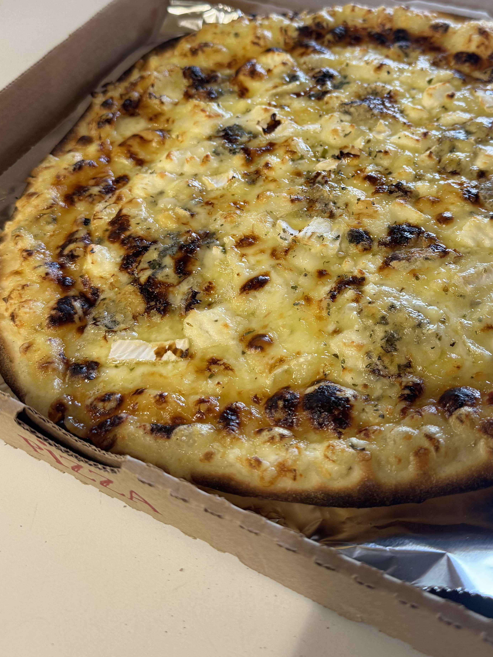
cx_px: 332
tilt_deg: -45.1
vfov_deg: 49.4
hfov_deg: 38.2
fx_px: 703
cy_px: 230
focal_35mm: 37
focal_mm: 6.76
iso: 125
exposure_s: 1/50
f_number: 1.78
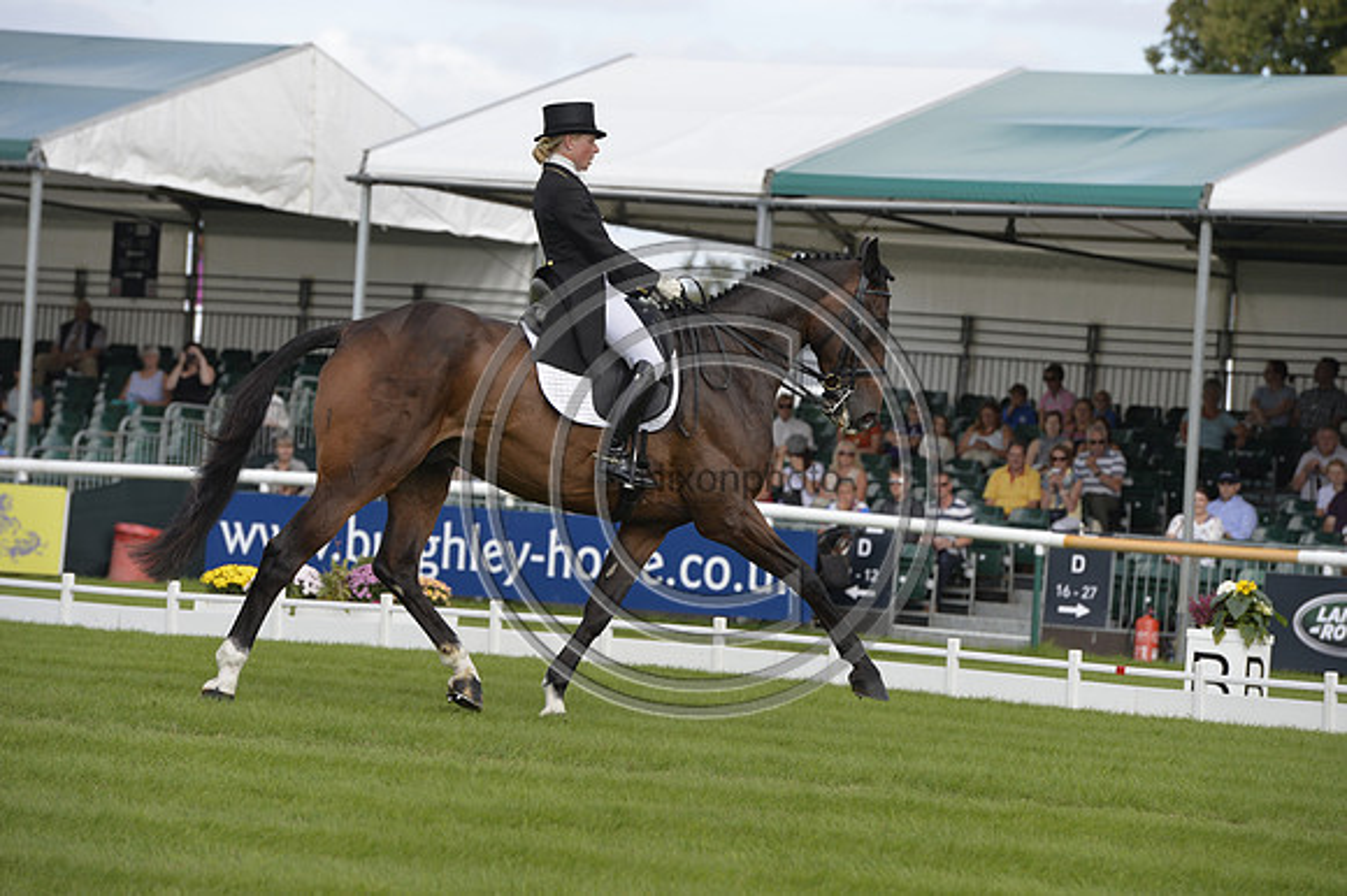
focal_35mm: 195
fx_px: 7292
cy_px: 448
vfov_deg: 7.0
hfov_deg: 10.6
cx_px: 674
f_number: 7.1
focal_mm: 195
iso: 400
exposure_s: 1/800
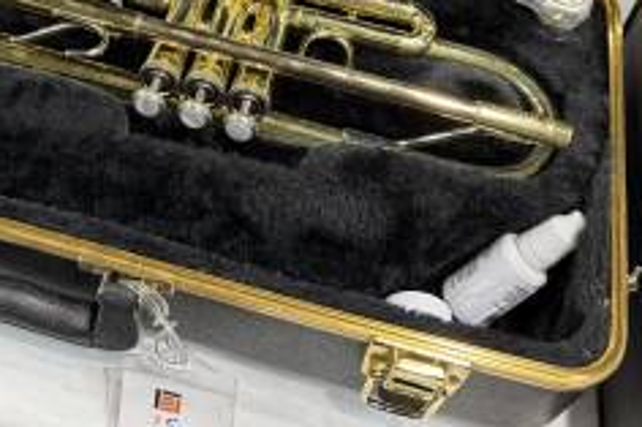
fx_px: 980
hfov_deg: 35.2
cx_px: 136
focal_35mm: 55
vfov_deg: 23.2
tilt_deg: -50.2
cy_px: -35
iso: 160
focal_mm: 6.76
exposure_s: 1/60
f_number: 1.78
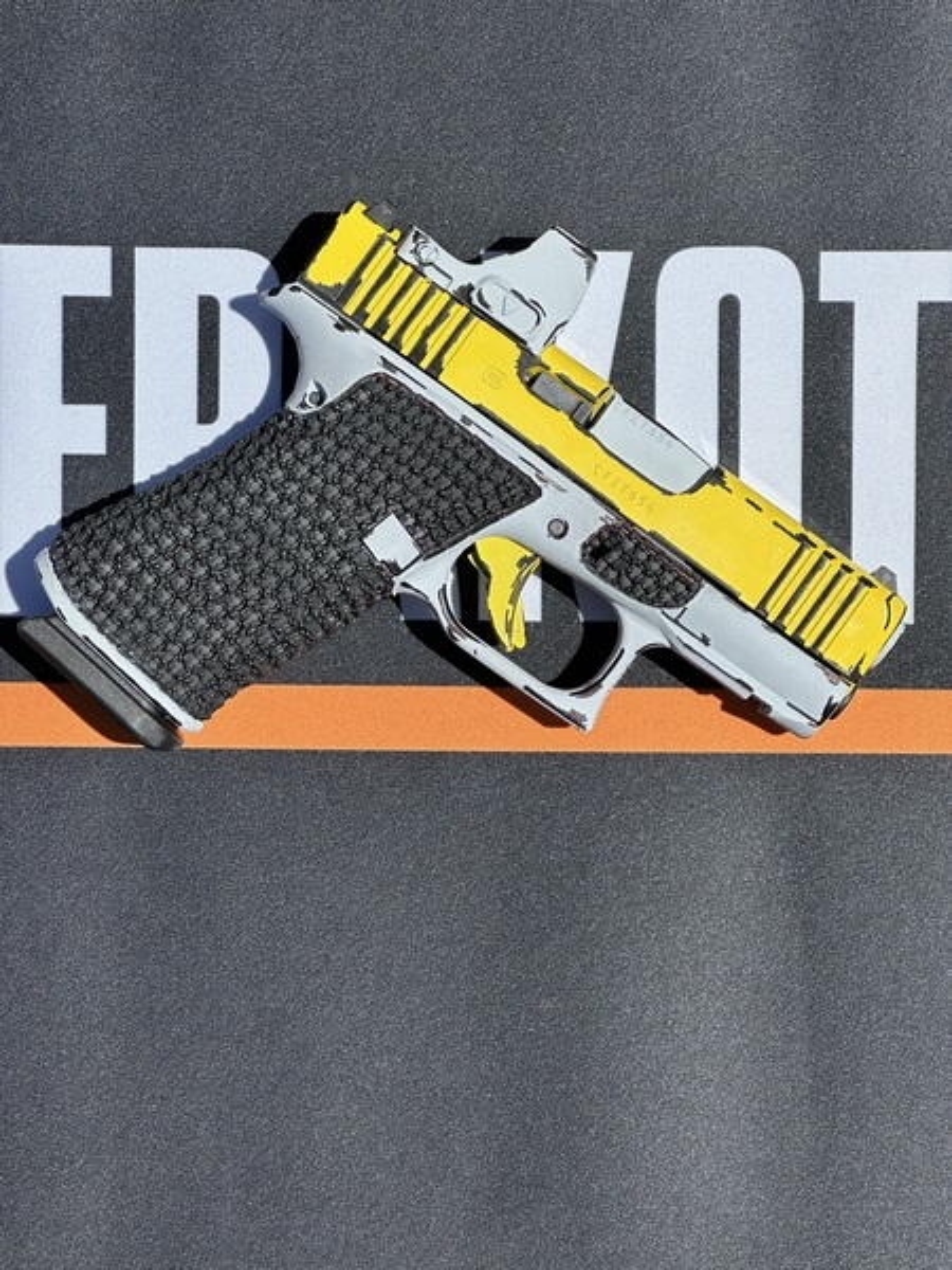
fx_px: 2824
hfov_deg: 19.1
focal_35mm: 77
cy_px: 635
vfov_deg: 25.3
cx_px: 476
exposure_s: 1/1277
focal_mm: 9
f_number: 2.8
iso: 32
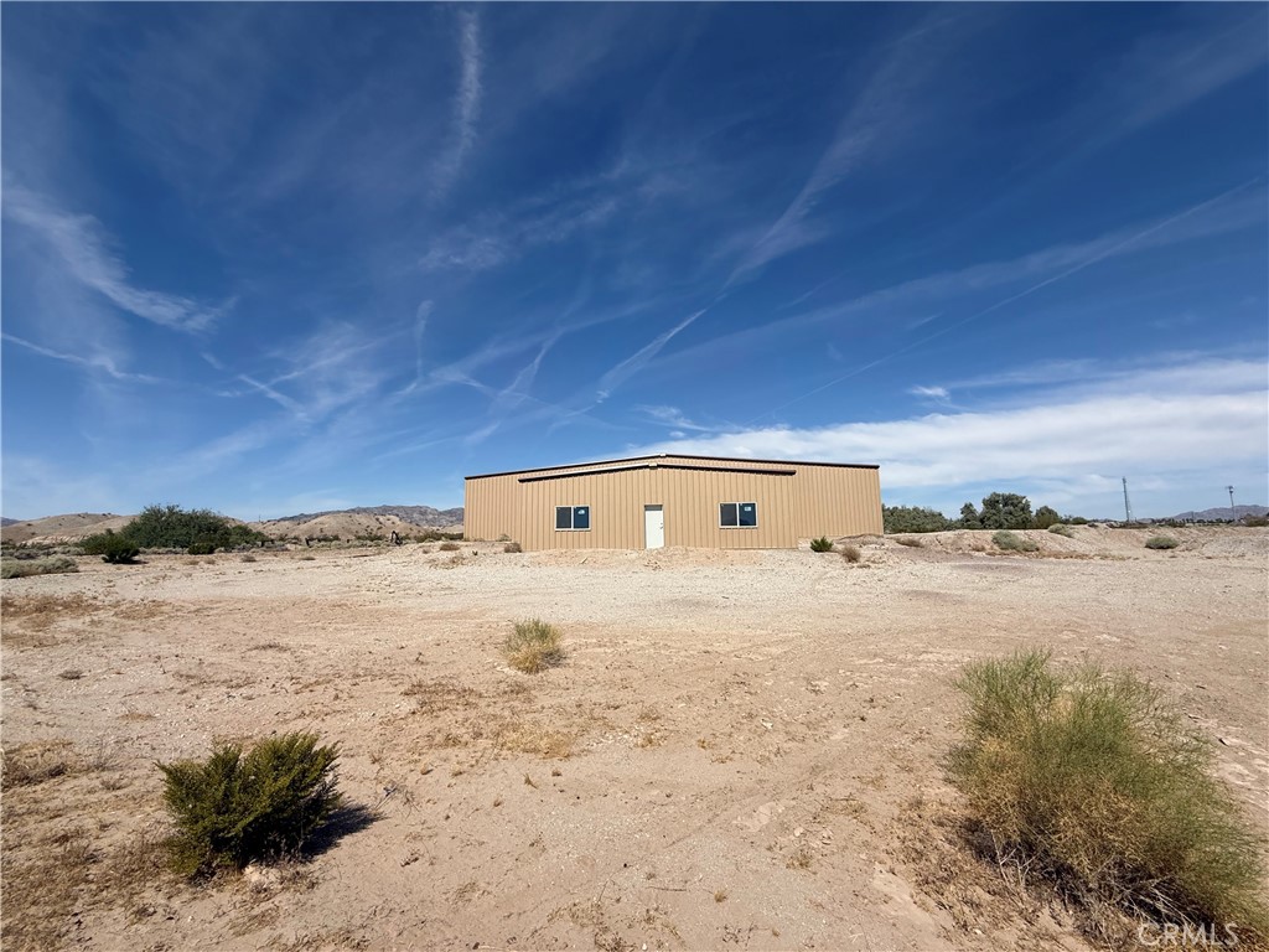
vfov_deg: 85.7
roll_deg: +0.5
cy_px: 476
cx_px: 634
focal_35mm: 14
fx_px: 513
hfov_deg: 102.1
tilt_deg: +8.4
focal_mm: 2.22
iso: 50
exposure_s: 1/5155
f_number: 2.2
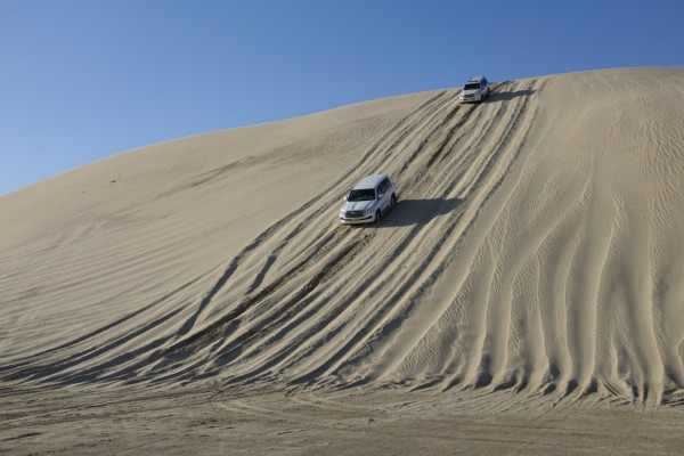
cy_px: 228
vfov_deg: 36.9
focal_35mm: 36
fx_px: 684
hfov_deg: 53.1
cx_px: 342
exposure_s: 1/1000
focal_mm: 13.31
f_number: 4.5
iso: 100
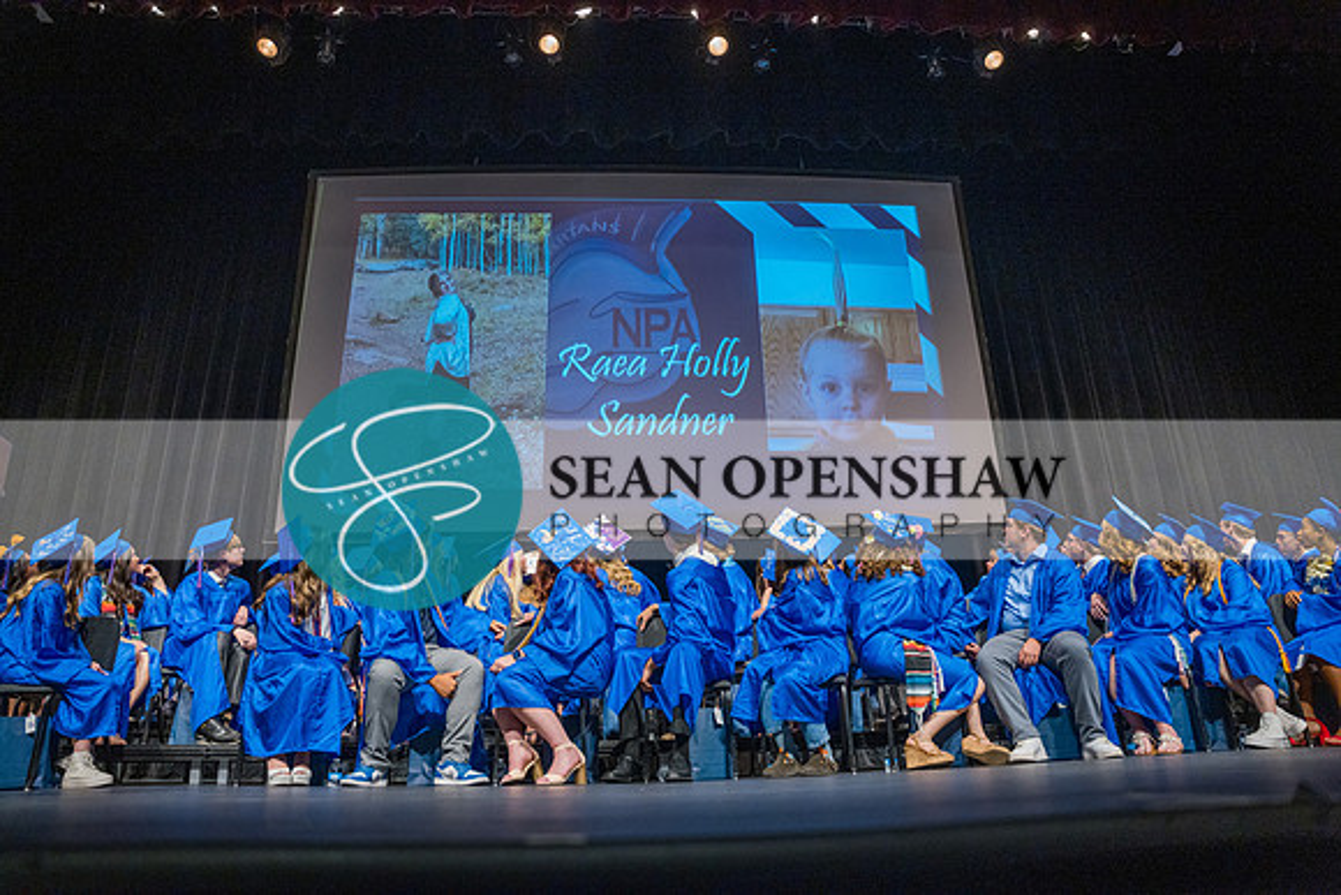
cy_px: 448
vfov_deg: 53.2
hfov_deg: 73.7
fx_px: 894
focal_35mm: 24
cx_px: 670
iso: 2500
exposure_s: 1/160
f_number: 2.8
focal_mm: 24
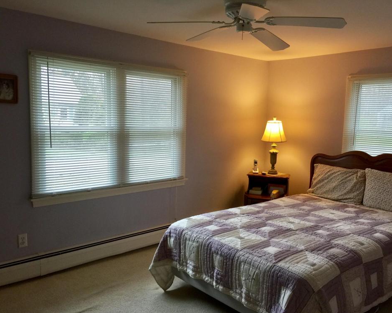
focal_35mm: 31
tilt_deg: -7.5
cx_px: 207
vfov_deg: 47.1
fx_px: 360
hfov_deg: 57.1
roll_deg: -1.1
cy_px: 160
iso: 50
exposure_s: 1/30
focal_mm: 4.15
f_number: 2.2
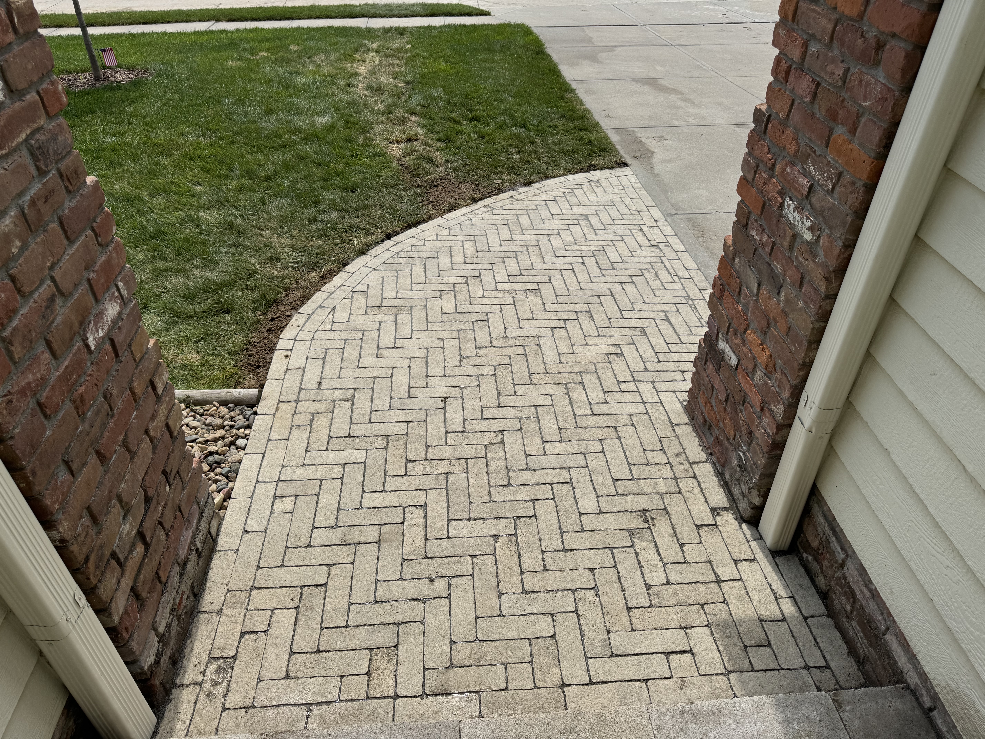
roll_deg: -0.1
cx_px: 492
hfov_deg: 71.6
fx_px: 683
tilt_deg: -38.5
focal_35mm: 24
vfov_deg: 56.8
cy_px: 370
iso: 80
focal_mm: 6.76
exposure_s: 1/7937
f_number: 1.78
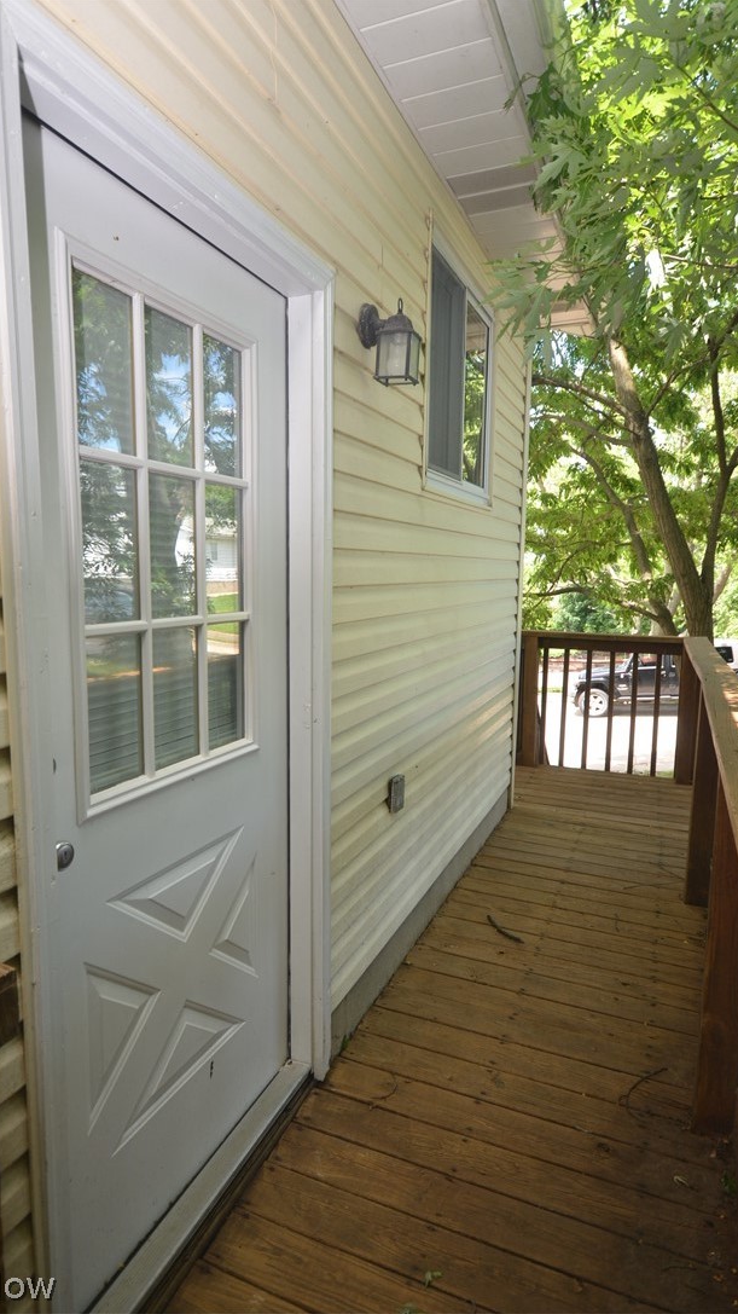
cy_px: 657
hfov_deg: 51.3
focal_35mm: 22
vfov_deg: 81.2
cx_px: 312
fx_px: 766
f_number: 5
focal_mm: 14
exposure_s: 1/100
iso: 200
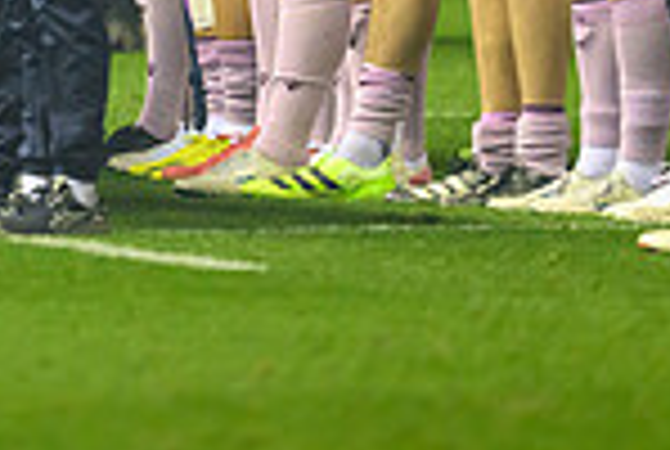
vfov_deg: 0.9
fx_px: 28998
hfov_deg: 1.3
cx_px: -391
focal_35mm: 1555
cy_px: -367
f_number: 2.8
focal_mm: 400
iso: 5000
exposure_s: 1/1250
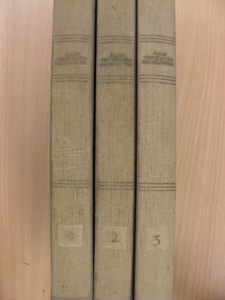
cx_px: 112
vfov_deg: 49.0
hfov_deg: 37.7
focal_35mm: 38
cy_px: 150
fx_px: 329
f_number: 3.5
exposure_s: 1/9.4
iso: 100
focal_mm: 6.3
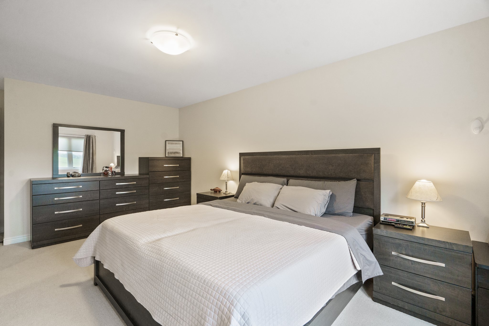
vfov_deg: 73.7
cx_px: 244
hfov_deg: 96.7
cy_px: 163
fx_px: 217
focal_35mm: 16
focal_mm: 16
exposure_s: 1/30
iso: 4000
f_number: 6.3
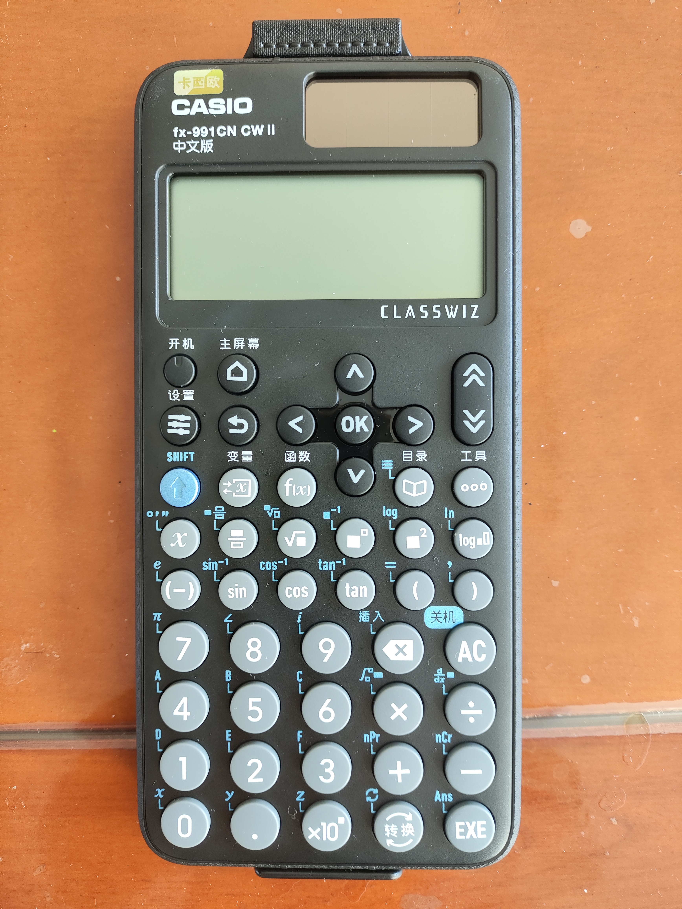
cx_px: 341
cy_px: 454
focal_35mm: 24
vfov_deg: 71.6
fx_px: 630
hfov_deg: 56.9
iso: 229
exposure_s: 1/33.3
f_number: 1.8
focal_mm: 4.68
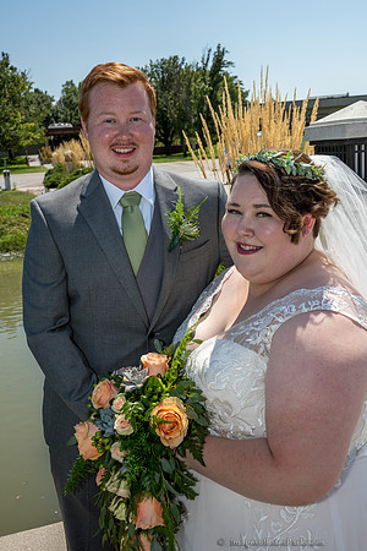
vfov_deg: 54.4
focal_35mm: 35
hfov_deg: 37.9
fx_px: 535
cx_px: 184
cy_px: 276
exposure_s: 1/250
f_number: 9
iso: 125
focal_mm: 35
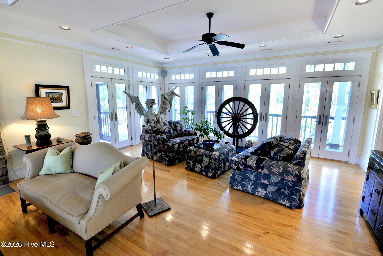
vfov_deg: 70.5
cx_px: 192
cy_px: 128
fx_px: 181
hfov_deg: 93.3
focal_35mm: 17
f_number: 5.6
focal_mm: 17
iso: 800
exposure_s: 1/125
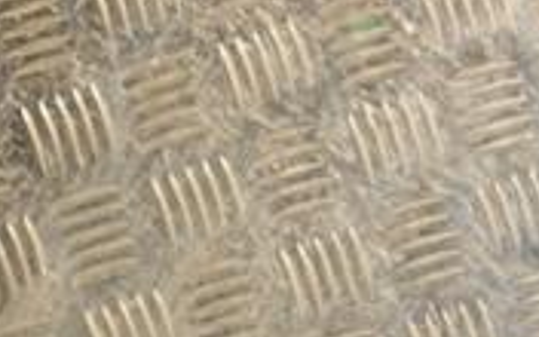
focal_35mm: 208
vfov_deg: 6.3
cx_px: 799
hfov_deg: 9.8
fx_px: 3055
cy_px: 398
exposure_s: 1/200
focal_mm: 40
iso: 800
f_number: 6.3
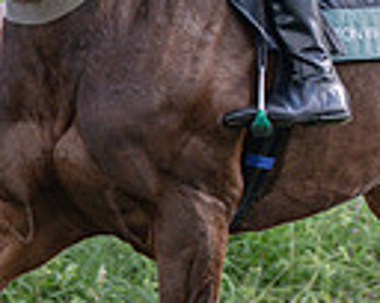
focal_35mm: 684
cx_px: 264
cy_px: 37
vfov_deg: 2.3
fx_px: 7681
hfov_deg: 2.8
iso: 400
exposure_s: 1/1250
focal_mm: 102
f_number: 4
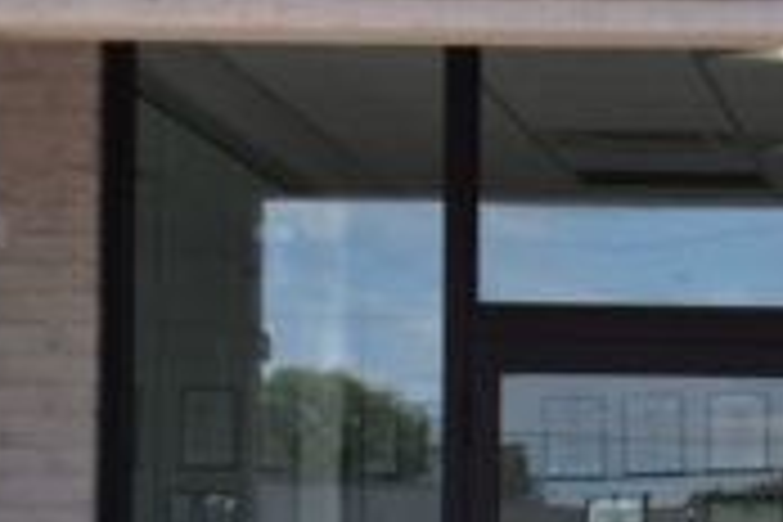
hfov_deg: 7.3
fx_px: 5958
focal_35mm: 274
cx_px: 1368
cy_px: 810
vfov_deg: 5.0
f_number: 10
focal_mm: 31
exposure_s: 1/320
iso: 400
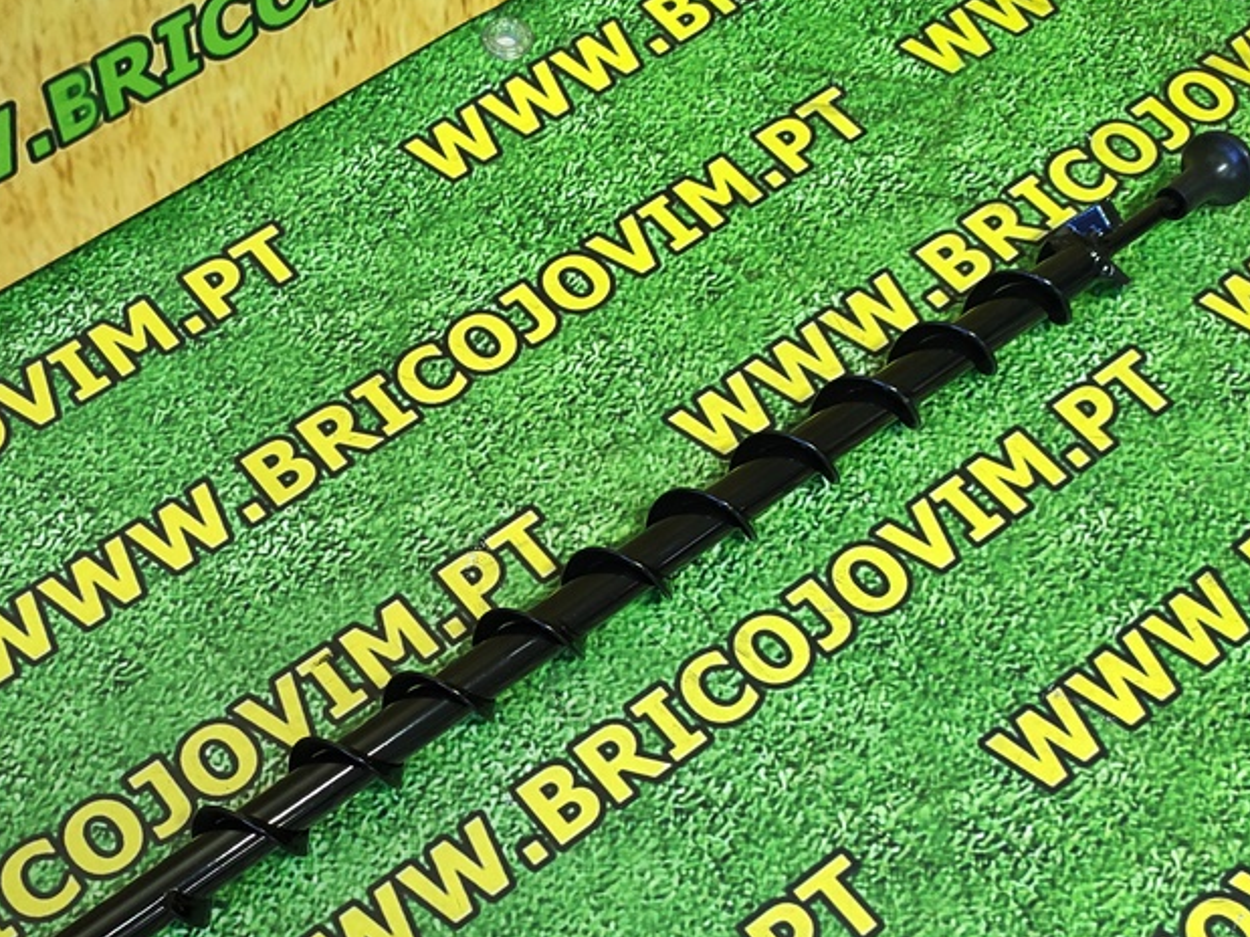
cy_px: 739
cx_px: 374
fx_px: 1516
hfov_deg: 43.9
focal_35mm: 42
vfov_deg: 33.4
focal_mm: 4.77
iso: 1333
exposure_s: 1/33
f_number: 1.75
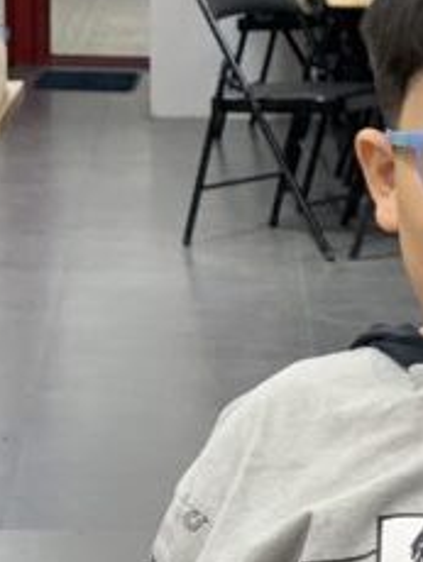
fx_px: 3675
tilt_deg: -11.5
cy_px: 467
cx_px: 682
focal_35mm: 226
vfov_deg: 8.7
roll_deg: -1.8
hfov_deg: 6.5
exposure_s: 1/100
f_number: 2.4
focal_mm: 6
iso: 100
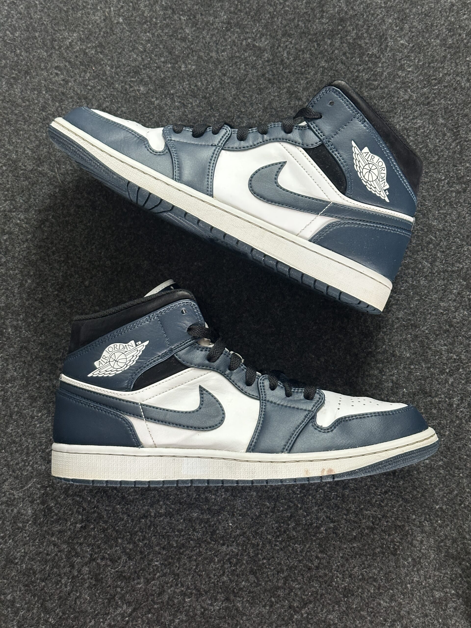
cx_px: 236
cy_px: 314
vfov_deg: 39.7
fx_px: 871
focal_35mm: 48
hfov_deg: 30.3
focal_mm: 6.86
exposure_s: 1/50
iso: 250
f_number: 1.78
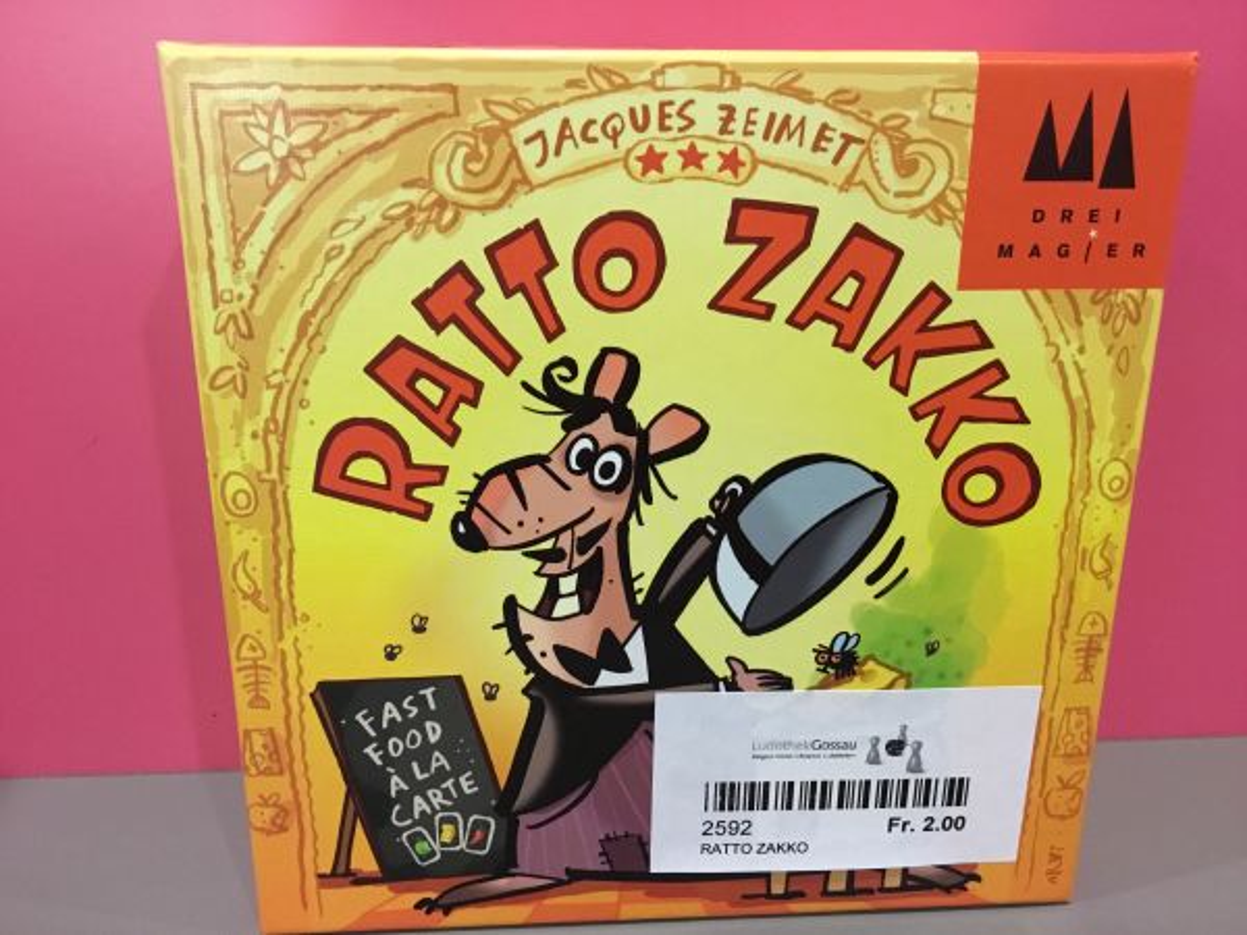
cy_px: 468
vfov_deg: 45.4
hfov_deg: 58.4
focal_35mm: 31
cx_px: 624
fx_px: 1117
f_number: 2.4
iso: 200
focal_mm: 3.3
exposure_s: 1/20
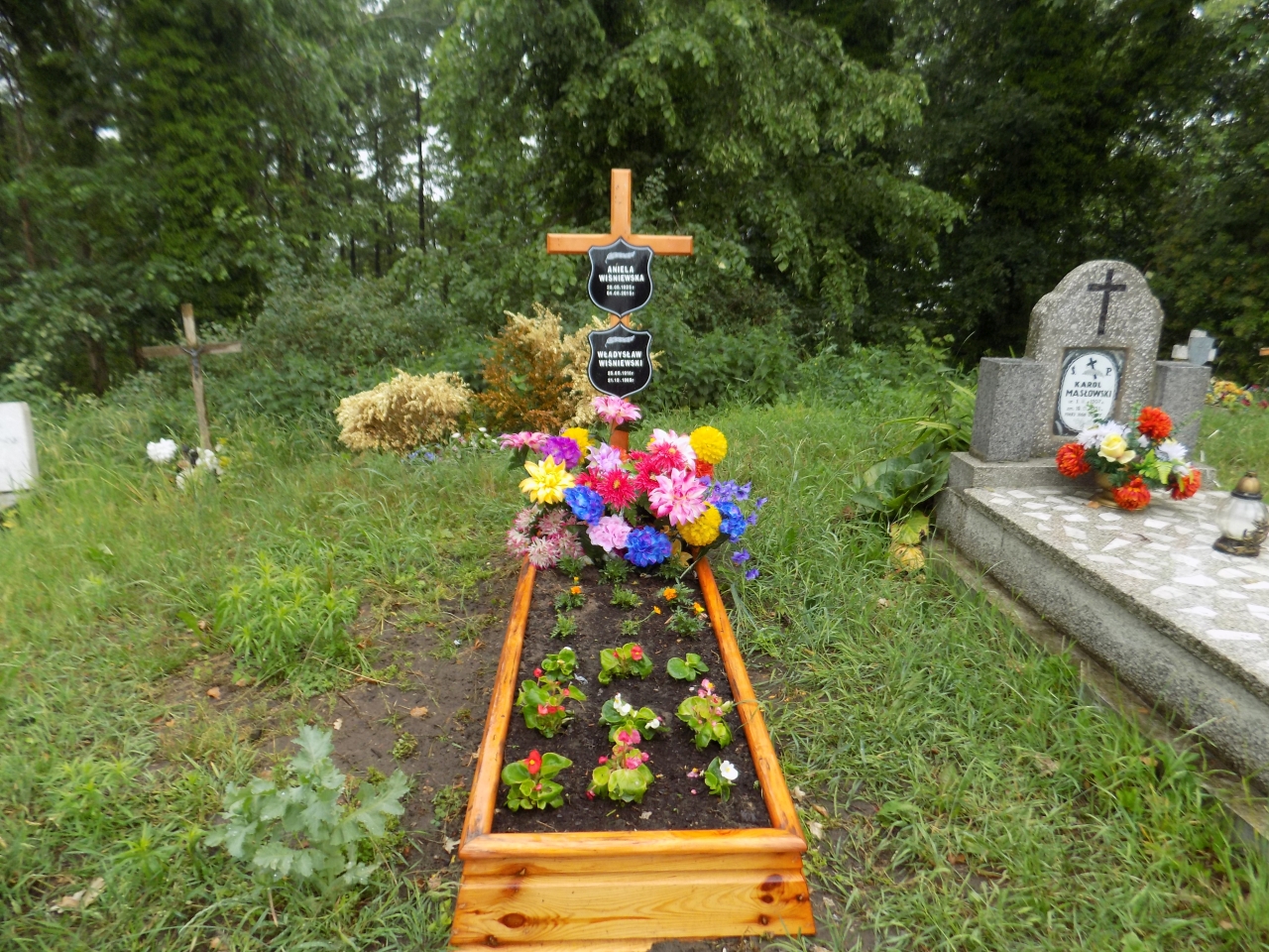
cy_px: 476
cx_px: 634
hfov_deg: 73.9
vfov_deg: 58.9
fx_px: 843
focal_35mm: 23
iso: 100
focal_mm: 4
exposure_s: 1/30
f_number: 3.1
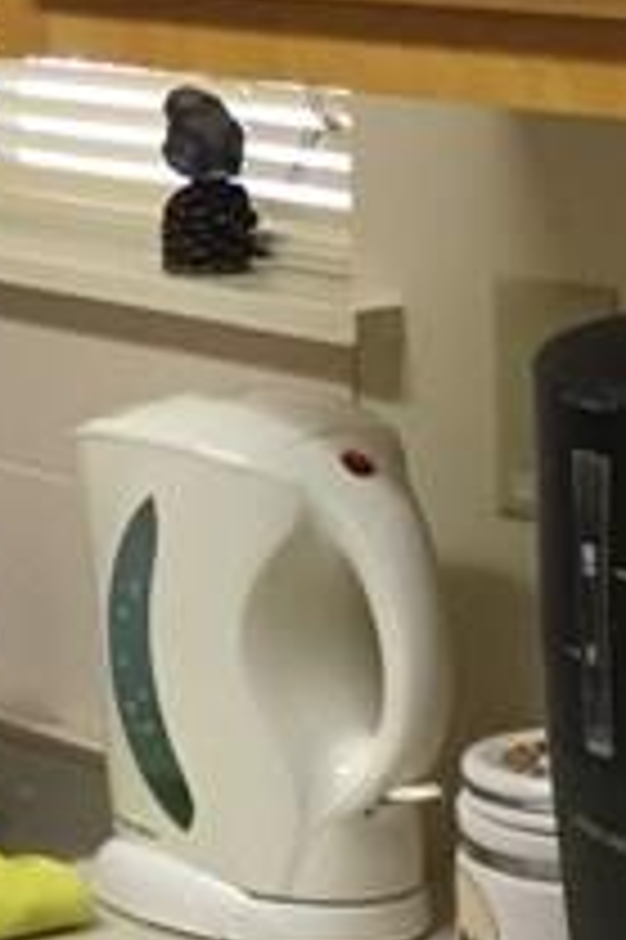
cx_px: -860
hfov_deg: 8.5
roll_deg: +2.7
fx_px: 3866
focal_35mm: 148
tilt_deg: -7.7
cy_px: 306
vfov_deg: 13.9
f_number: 2.2
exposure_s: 1/15
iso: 64
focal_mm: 4.15
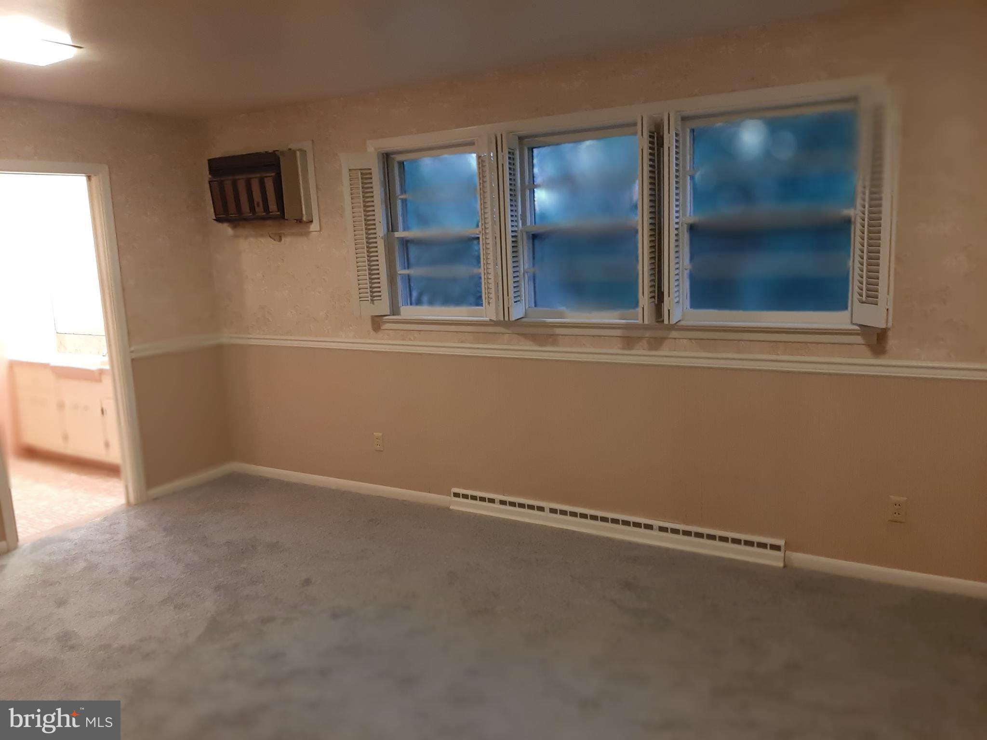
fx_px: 741
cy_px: 370
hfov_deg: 67.3
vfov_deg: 53.1
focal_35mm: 26
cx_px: 494
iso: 125
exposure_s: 1/24
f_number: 1.7
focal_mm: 3.93
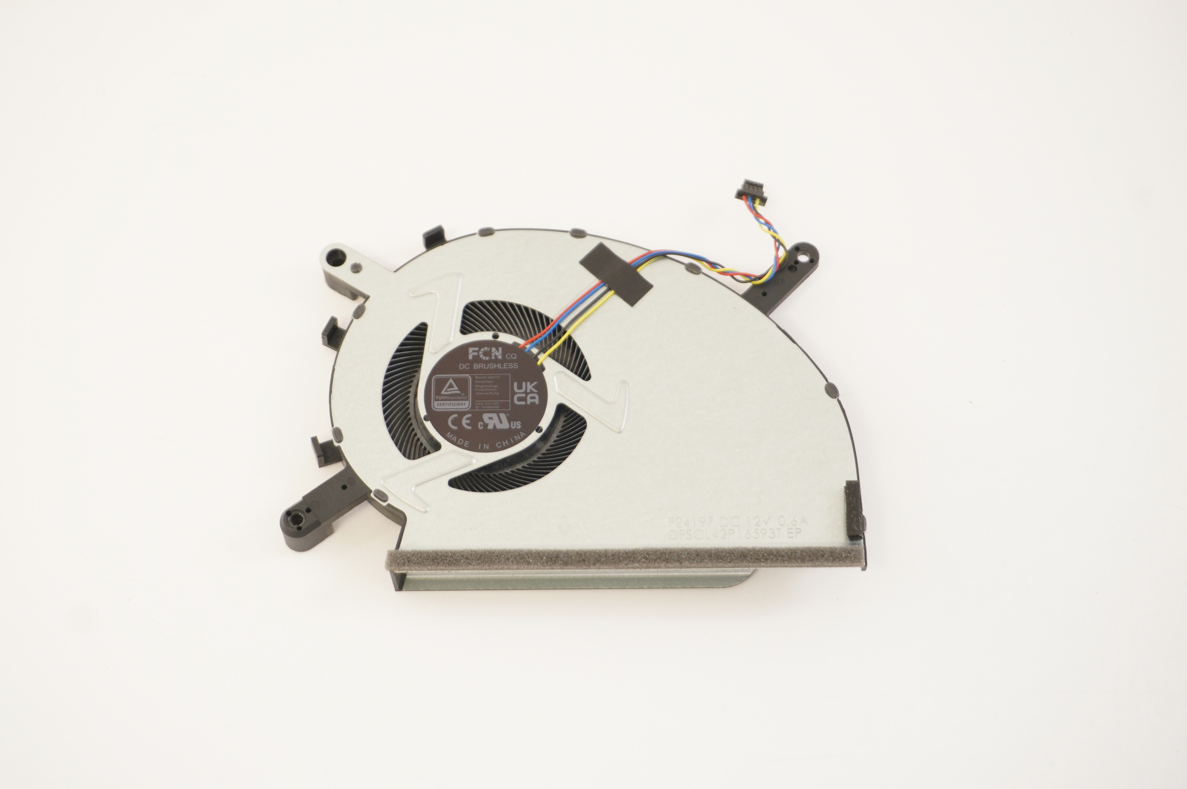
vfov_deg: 21.0
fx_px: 2125
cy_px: 394
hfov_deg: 31.2
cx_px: 594
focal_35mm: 64
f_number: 5.6
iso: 400
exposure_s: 1/13
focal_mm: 43
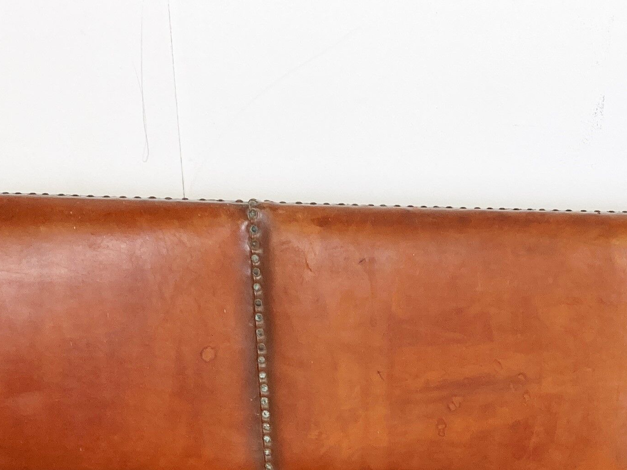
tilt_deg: -34.2
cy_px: 672
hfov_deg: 23.6
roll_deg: -2.6
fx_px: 1485
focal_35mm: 82
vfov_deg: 16.6
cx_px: 471
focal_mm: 3.99
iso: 40
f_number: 1.8
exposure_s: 1/50
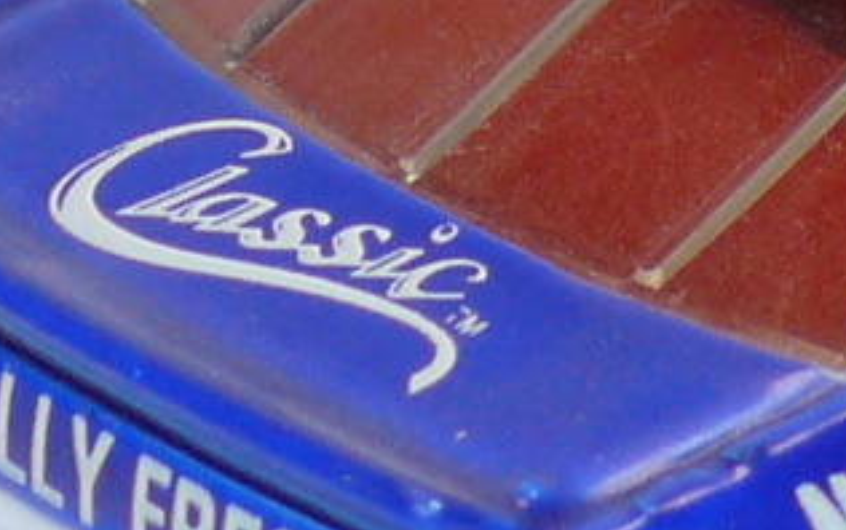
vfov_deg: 2.3
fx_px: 13359
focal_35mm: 579
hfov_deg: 3.6
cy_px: -195
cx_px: 1357
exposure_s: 1/30
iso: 100
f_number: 4
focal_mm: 13.8
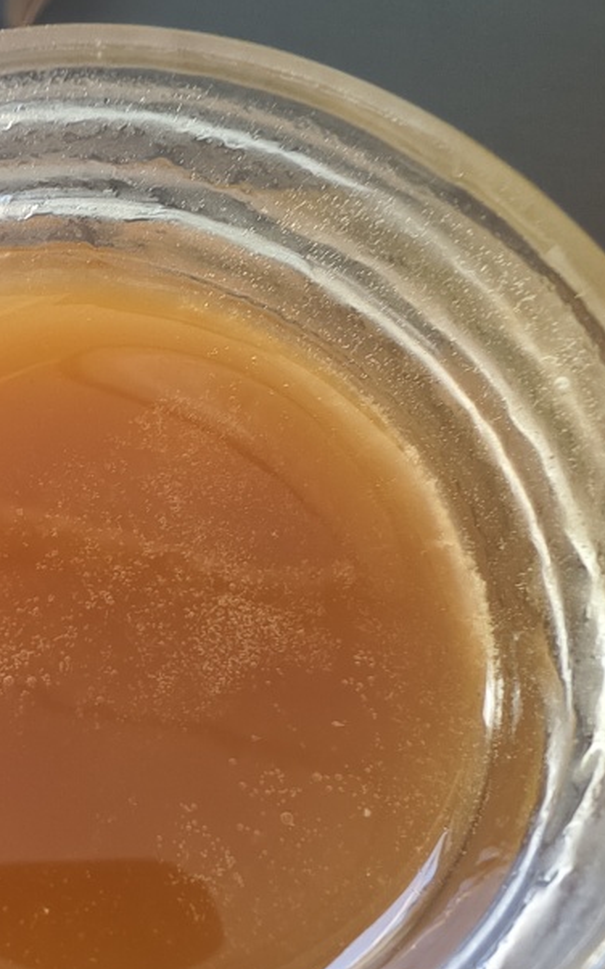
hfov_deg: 26.5
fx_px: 1241
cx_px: 61
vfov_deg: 41.7
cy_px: 690
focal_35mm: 47
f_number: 2
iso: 192
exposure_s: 1/33.3
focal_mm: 2.32
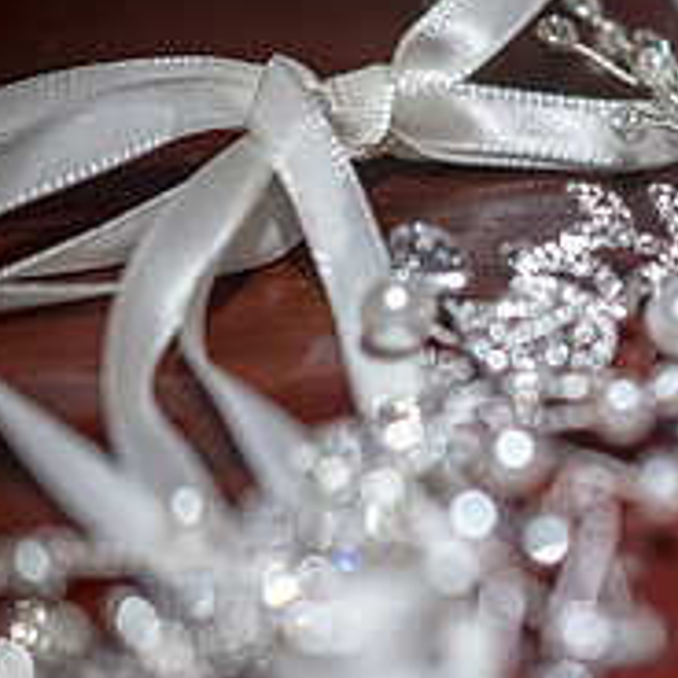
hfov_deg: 10.7
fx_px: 3568
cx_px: 752
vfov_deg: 10.9
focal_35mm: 161
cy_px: 311
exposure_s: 1/200
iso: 2500
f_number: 3.2
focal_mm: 60
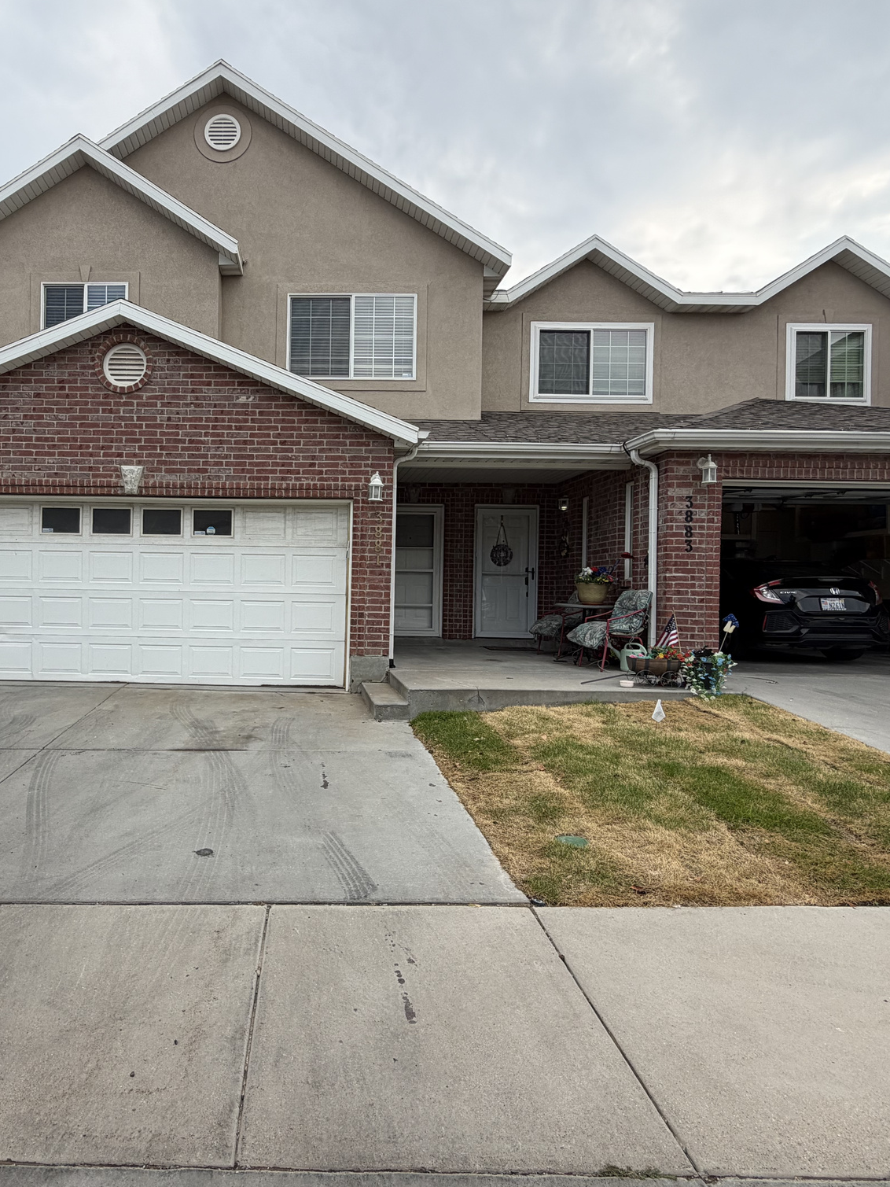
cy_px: 592
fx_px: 651
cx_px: 287
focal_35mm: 19
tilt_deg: -0.2
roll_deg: -1.0
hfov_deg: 66.6
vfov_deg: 84.7
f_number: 2.2
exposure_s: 1/770
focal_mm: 2.22
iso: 32
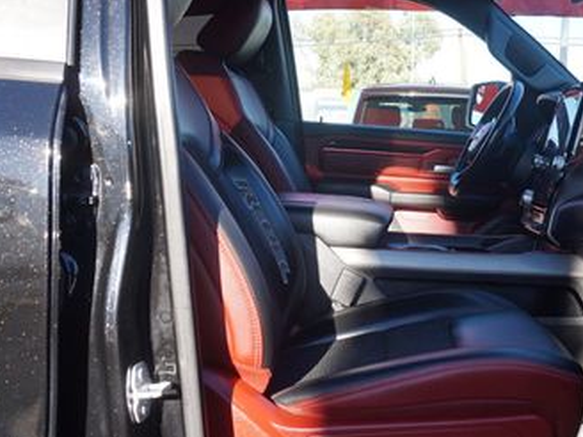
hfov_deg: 41.2
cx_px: 418
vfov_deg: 32.2
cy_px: 203
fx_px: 758
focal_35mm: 45
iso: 100
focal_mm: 16
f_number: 5.6
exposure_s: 1/80
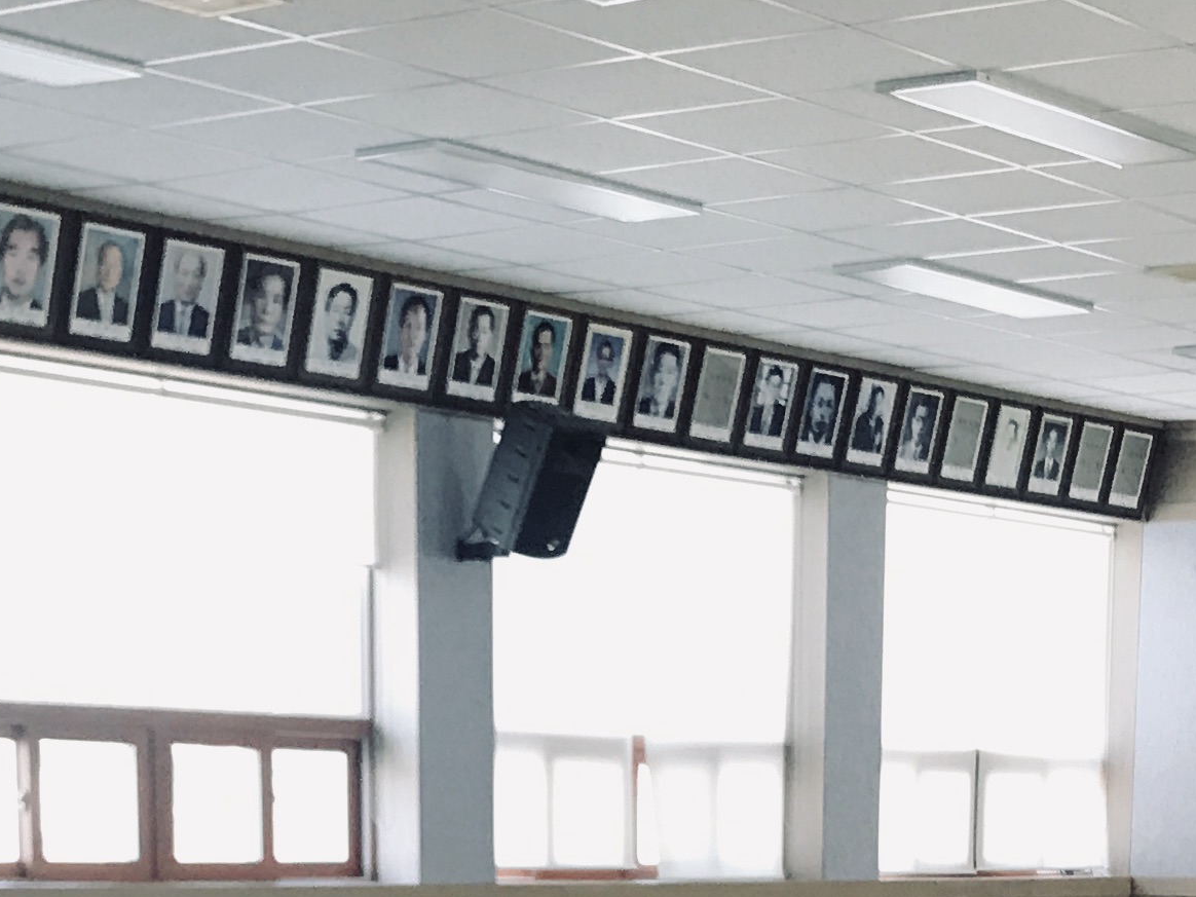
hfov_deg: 20.2
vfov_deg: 14.0
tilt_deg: -9.6
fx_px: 3351
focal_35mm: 97
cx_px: 757
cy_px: 1469
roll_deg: -0.8
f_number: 1.8
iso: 25
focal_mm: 3.99
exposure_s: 1/30
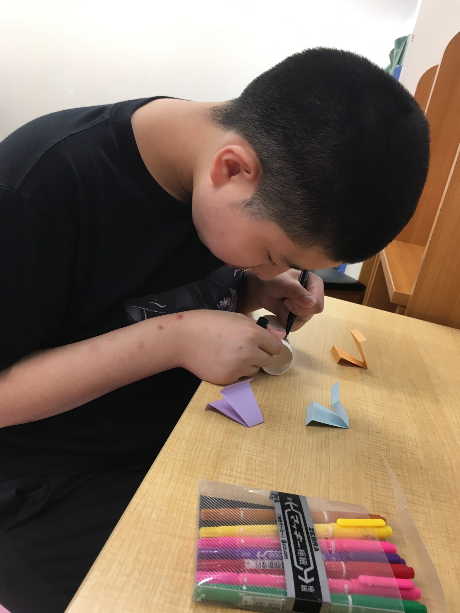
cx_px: 230
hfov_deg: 48.2
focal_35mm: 29
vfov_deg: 61.7
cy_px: 306
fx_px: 514
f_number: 2.2
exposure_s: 1/30
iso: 50
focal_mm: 4.15
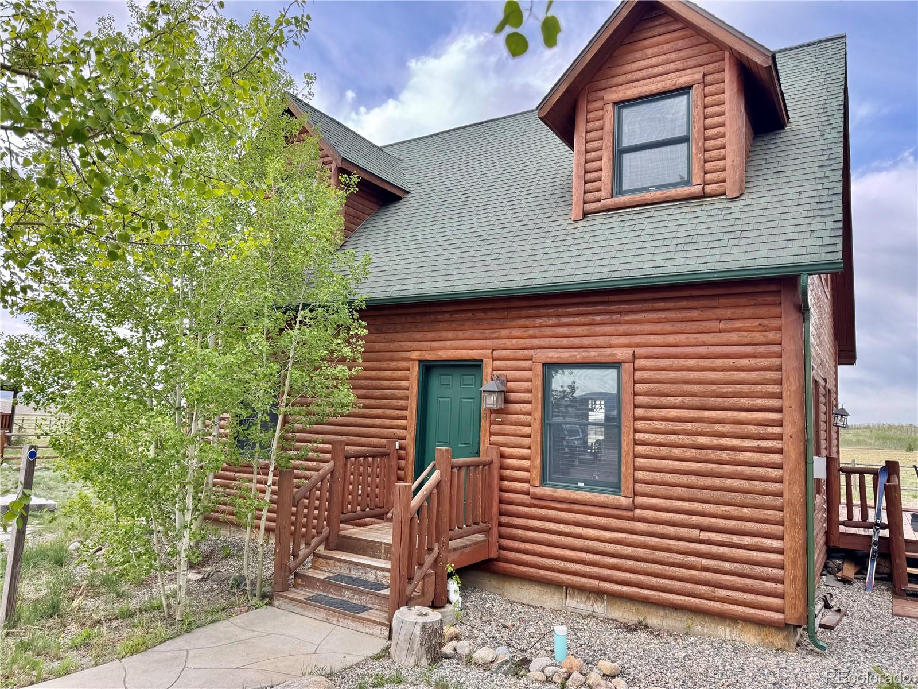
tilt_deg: +6.2
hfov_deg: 71.6
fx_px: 636
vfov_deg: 56.8
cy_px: 344
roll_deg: -2.3
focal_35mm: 24
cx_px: 459
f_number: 1.78
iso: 80
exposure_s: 1/567
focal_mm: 6.76
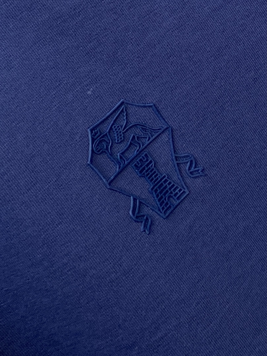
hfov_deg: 53.1
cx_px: 134
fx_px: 267
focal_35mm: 26
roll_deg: +38.0
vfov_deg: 67.3
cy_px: 178
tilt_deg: -9.8
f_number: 1.8
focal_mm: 4.25
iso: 125
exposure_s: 1/121
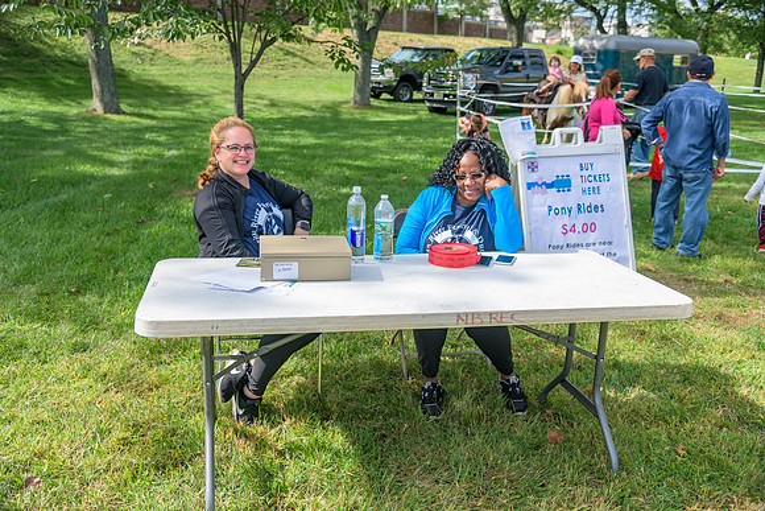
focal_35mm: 32
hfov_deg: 58.7
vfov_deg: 41.1
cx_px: 382
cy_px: 256
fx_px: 680
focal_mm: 32
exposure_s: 1/160
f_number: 4
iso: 64
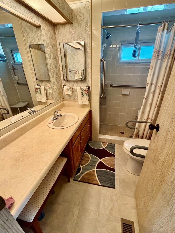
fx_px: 101
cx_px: 92
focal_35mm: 15
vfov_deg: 98.2
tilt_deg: -25.7
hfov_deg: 81.7
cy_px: 118
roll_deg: +0.6
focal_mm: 2.22
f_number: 2.2
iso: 250
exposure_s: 1/60
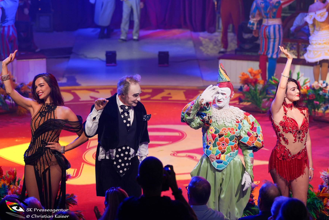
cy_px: 110
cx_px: 164
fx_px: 1243
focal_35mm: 136
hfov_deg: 15.1
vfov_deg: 10.1
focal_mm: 90
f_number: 2.8
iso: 250
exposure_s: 1/160
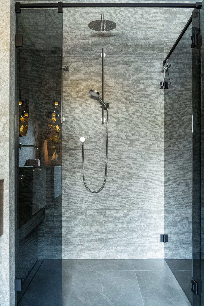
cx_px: 102
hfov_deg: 35.9
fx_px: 314
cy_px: 153
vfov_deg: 51.9
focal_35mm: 37
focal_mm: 37
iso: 100
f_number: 5.6
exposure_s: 1/2
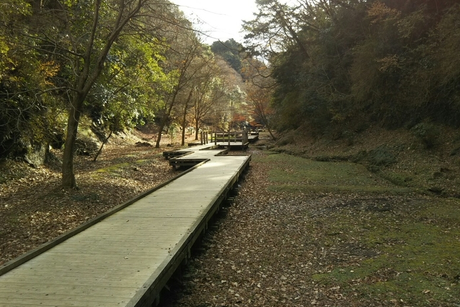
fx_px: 409
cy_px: 136
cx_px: 229
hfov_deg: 58.7
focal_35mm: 32
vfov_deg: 41.1
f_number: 2.2
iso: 25
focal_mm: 4
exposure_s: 1/320
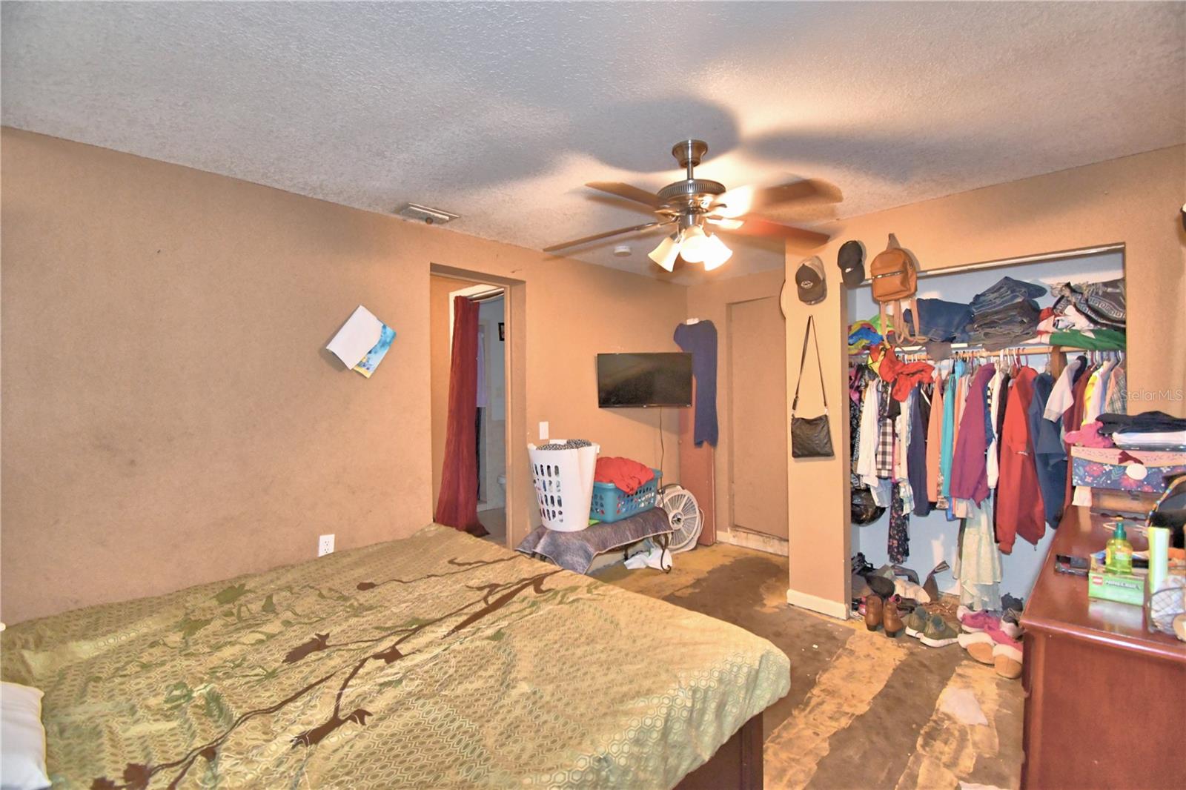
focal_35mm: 15
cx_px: 593
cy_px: 395
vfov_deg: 77.3
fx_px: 494
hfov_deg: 100.4
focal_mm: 10
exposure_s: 1/30
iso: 2200
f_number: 4.5
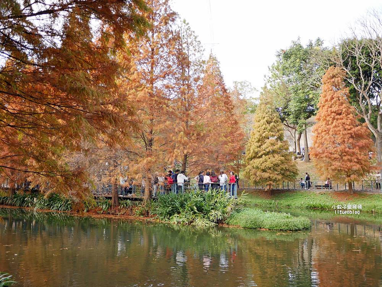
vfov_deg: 49.8
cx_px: 191
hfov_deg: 63.4
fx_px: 309
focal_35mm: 28
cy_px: 144
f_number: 2.5
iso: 200
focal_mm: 14
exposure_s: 1/320
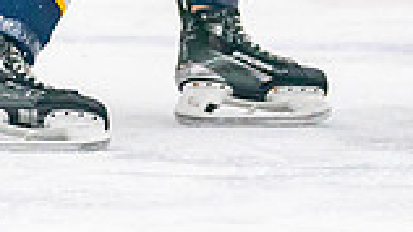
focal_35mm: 797
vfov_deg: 1.5
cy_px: -250
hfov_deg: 2.7
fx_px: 8731
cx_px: 137
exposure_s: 1/1600
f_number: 2.8
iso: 4000
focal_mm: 167
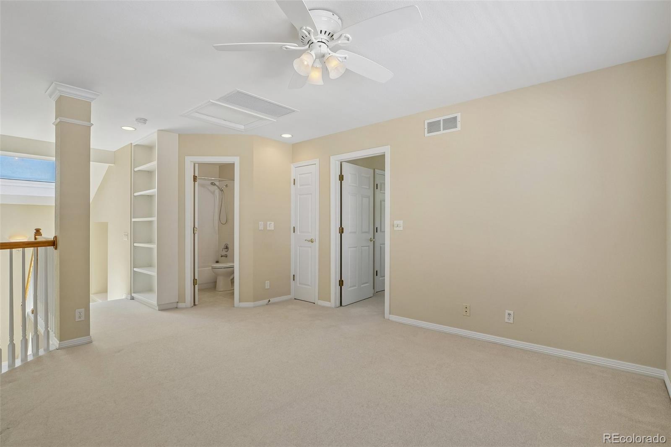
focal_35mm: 16
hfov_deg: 95.0
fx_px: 307
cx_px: 336
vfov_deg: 72.0
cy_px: 224
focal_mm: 11
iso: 160
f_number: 8
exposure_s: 1/30
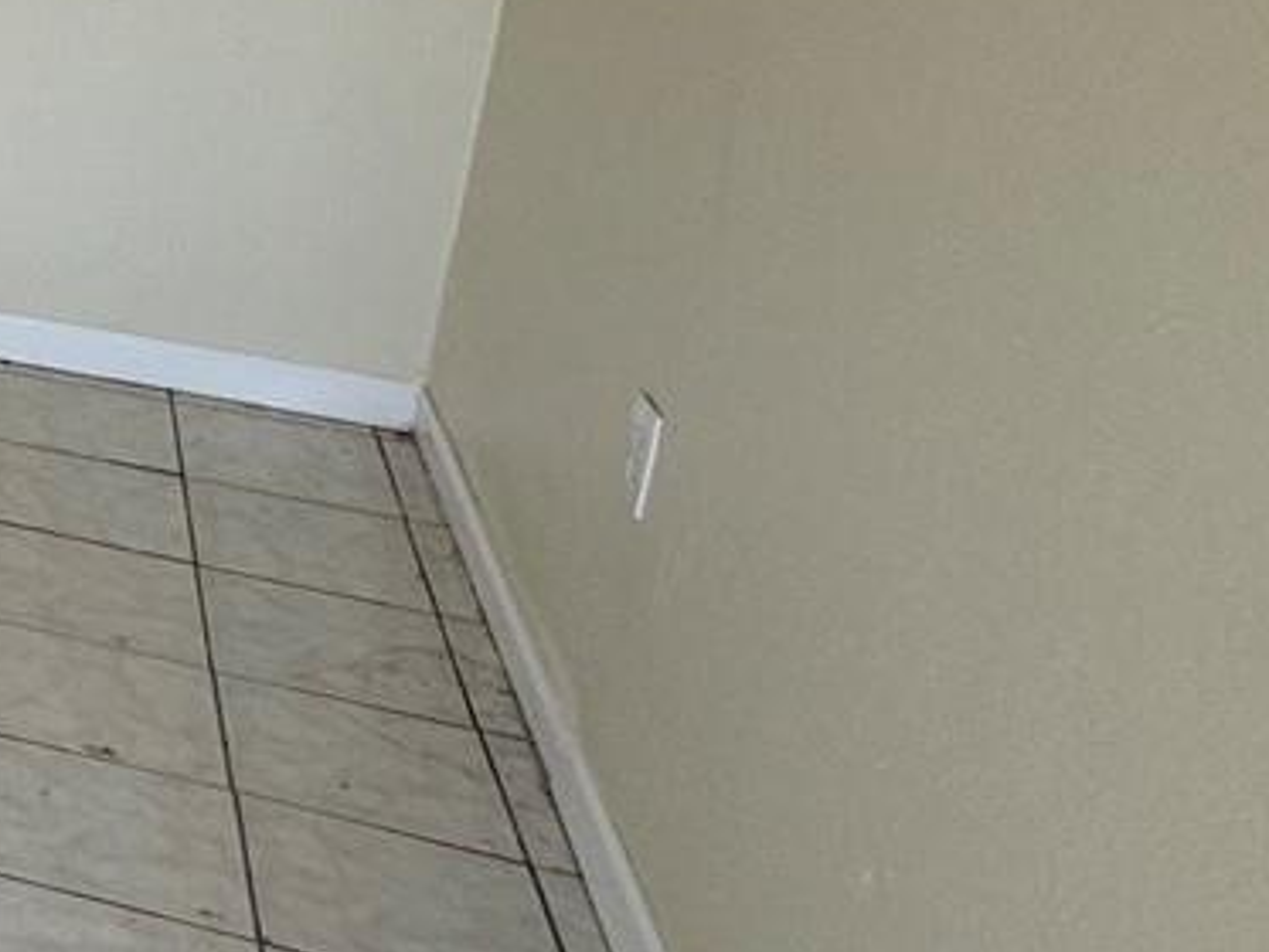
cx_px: -980
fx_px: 2200
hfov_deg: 21.6
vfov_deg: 23.3
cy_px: -20
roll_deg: -0.1
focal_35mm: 60
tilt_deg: -13.0
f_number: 2.2
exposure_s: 1/99
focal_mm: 2.22
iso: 64
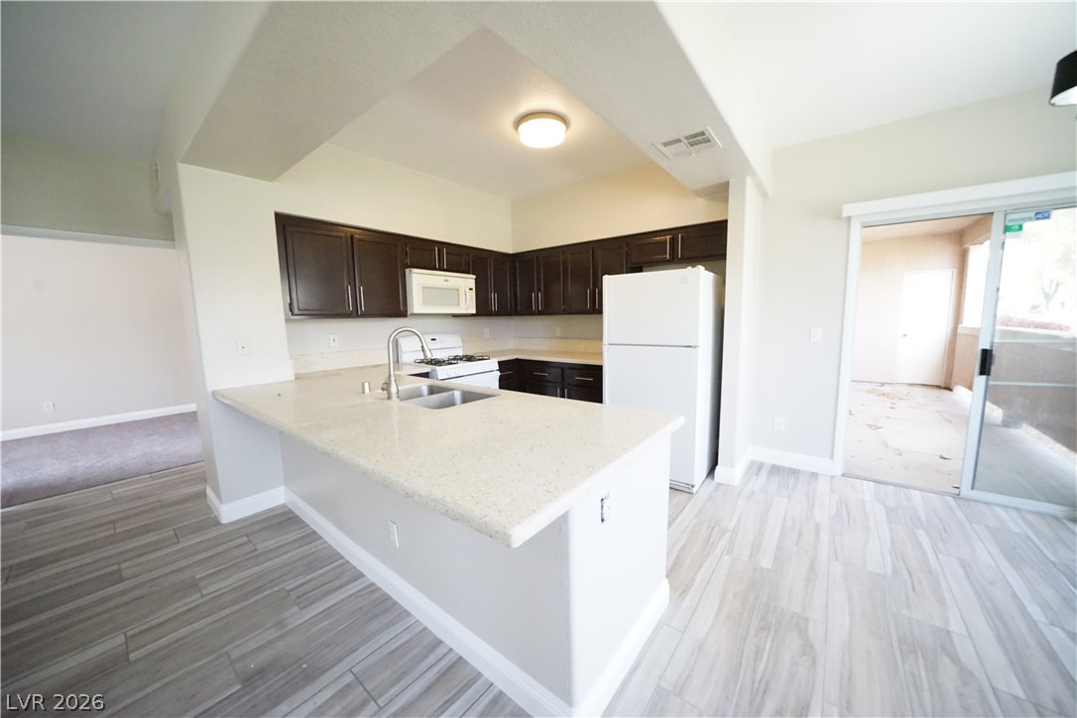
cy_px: 359
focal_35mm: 12
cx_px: 538
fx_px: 359
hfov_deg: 112.6
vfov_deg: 90.0
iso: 10000
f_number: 6.3
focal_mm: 12
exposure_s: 1/250
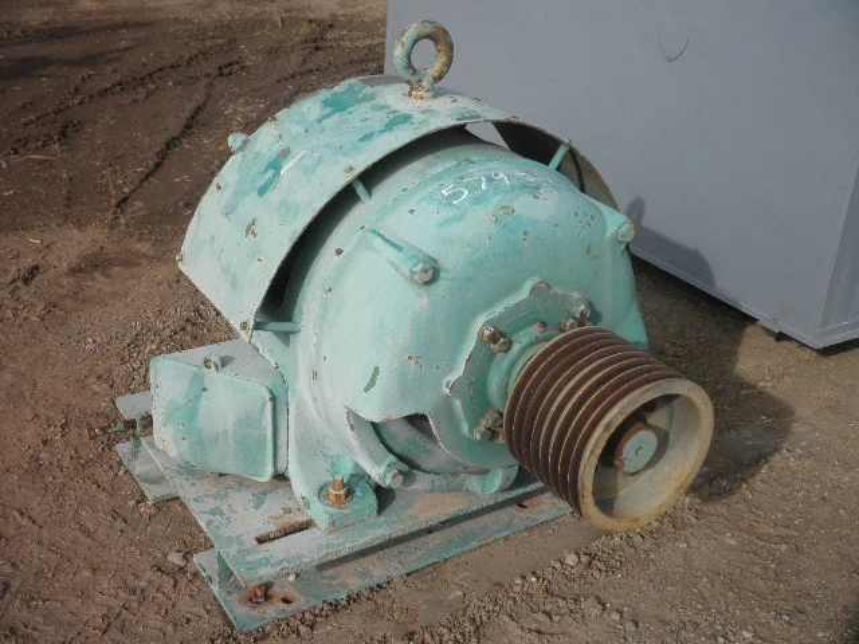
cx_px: 430
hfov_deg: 42.9
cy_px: 322
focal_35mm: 44
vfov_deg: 32.9
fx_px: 1092
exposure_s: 1/640
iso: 64
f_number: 3.4
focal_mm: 7.9
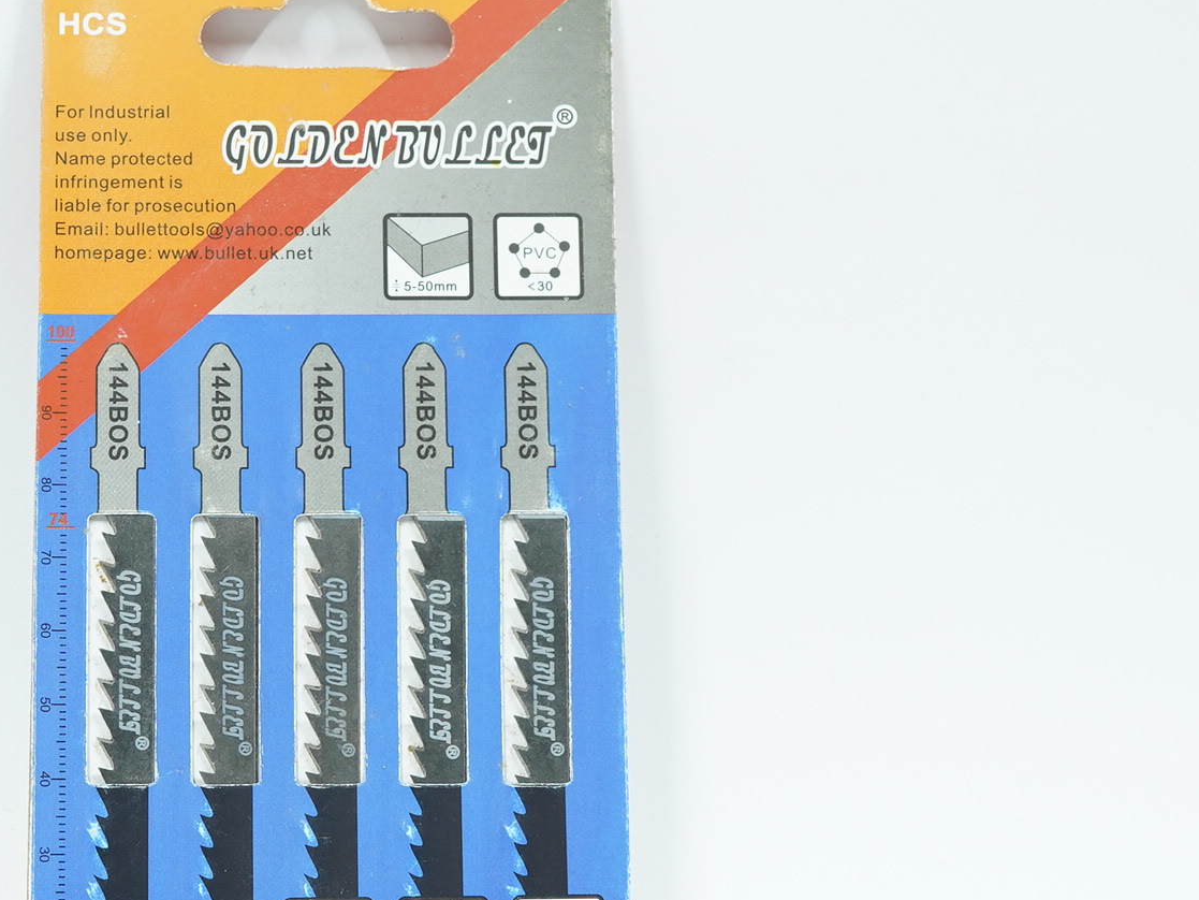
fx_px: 2875
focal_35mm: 83
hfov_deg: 23.4
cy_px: 529
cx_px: 363
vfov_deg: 17.8
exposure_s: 1/3
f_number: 8
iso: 640
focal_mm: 33
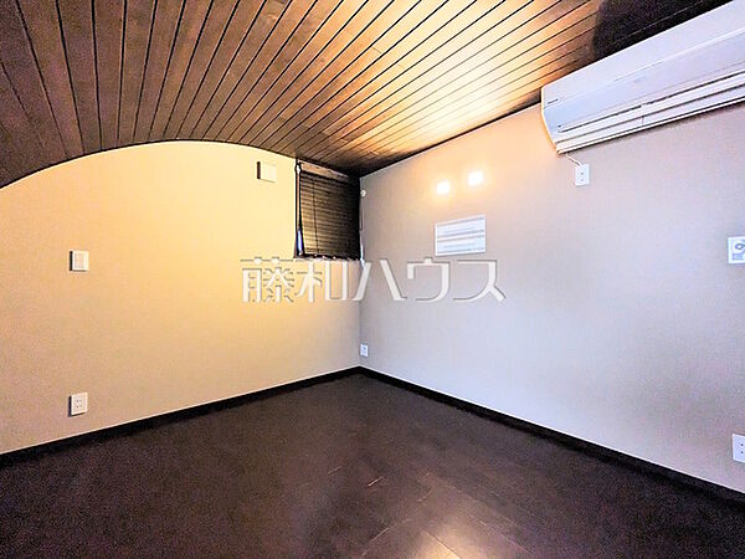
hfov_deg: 102.1
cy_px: 280
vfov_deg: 85.7
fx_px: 301
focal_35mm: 14
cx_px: 372
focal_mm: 1.83
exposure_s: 1/25
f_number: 2.2
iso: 227
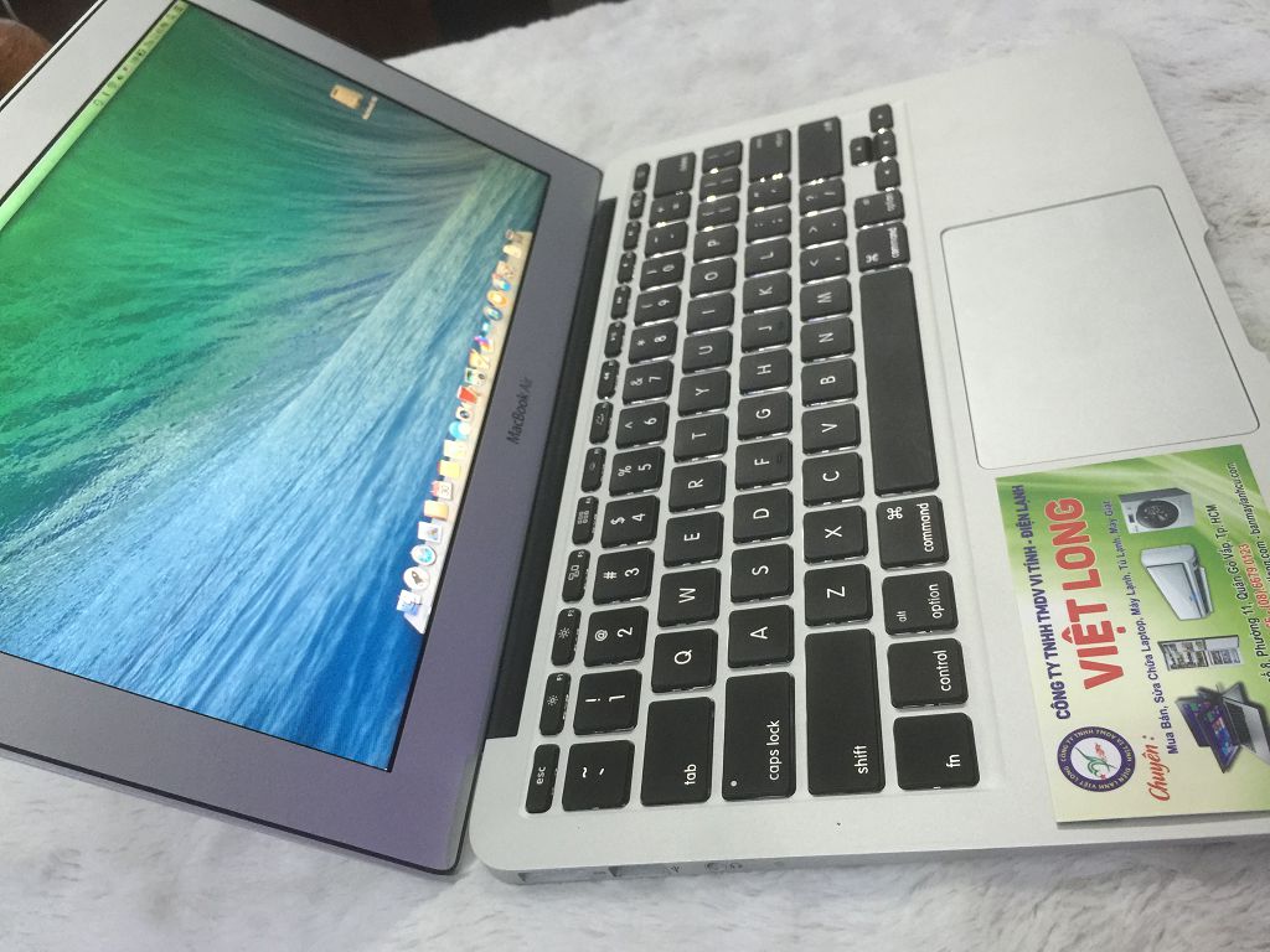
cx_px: 635
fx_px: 1064
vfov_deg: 48.2
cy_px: 476
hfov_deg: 61.7
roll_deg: +19.6
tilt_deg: -40.6
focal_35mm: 29
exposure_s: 1/17
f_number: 2.2
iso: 100
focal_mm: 4.15
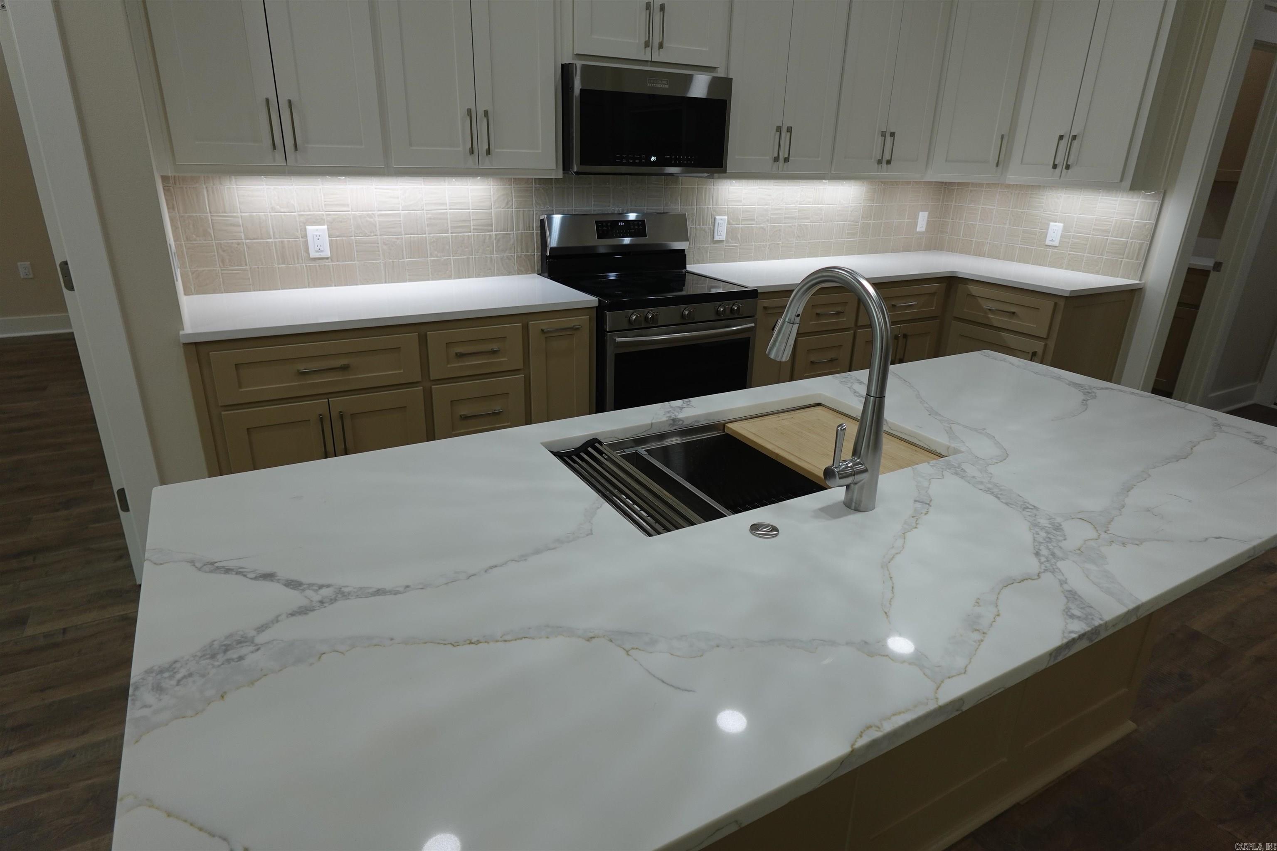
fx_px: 709
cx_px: 638
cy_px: 426
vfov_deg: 61.9
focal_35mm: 20
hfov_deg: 84.0
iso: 125
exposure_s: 1/200
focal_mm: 7.6
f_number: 2
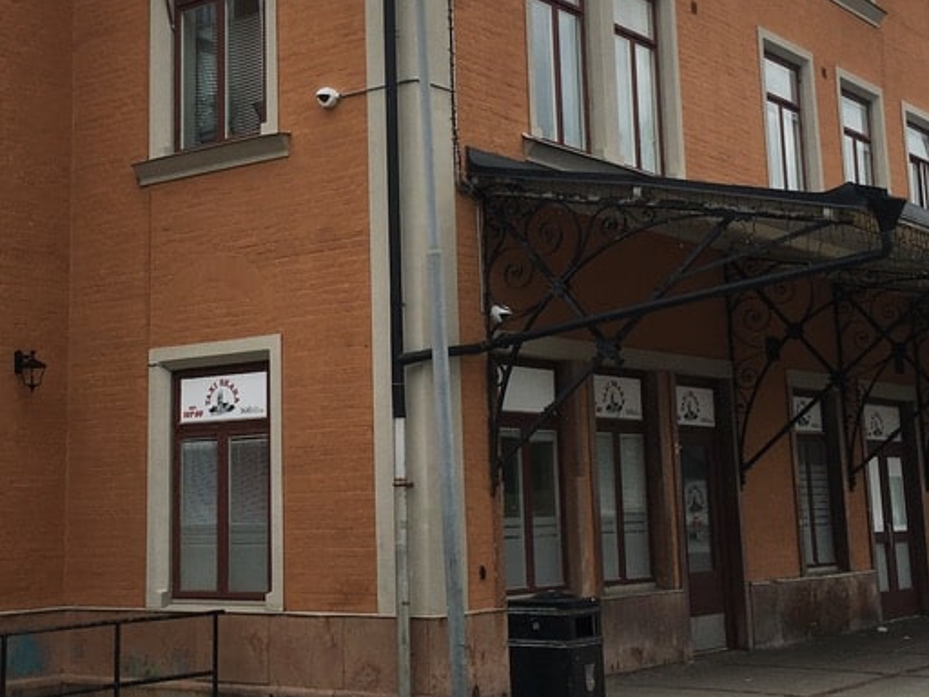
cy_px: 214
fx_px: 1557
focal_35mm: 58
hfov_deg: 33.1
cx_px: 363
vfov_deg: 25.1
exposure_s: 1/894
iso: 25
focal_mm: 4.15
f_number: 2.2
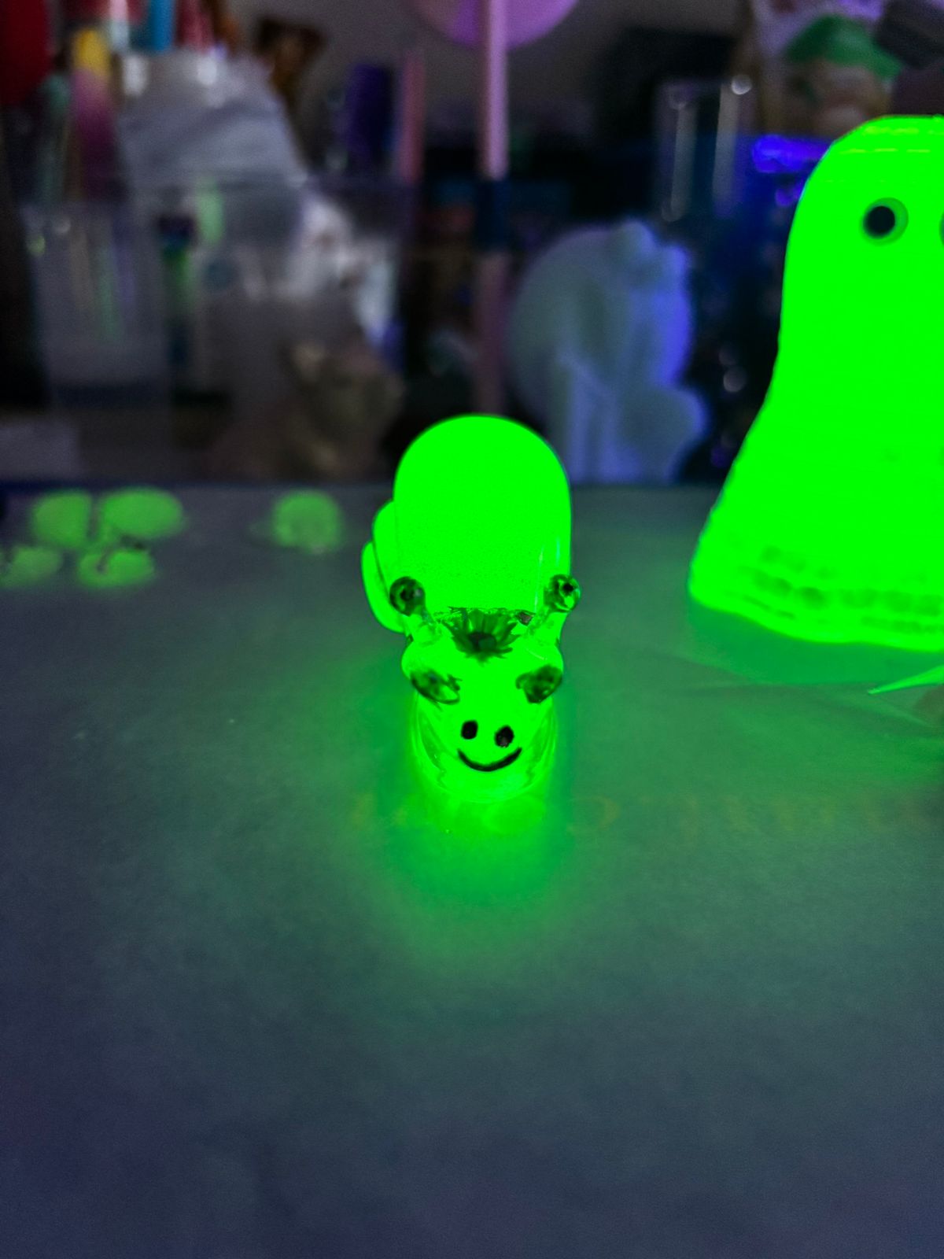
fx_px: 945
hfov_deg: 53.1
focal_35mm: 26
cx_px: 472
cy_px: 630
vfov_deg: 67.3
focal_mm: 5.96
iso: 640
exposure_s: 1/36
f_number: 1.6
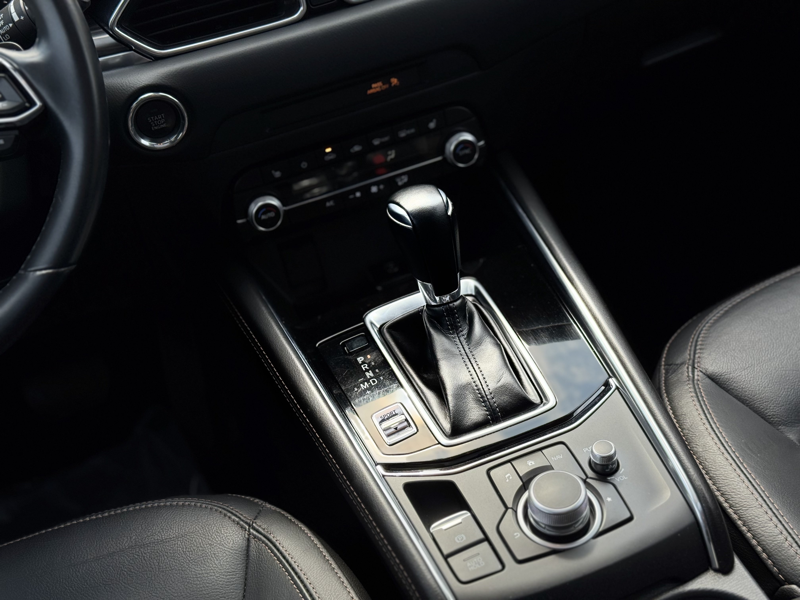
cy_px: 300
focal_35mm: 48
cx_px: 400
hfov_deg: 39.7
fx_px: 1109
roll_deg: +12.0
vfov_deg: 30.3
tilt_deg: -34.4
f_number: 1.78
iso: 64
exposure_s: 1/1287
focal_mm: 6.76
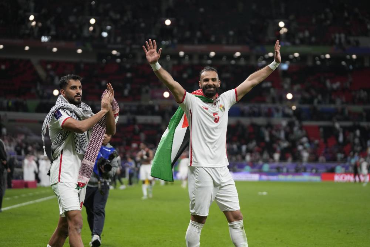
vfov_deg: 12.4
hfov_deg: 18.6
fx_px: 1130
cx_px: 185
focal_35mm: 110
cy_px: 124
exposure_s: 1/2500
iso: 2500
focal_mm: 110
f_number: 3.2
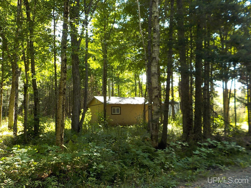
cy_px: 94
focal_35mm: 30
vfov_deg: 46.8
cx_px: 126
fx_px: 218
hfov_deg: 60.0
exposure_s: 1/100
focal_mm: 4.1
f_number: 3.3
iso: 125
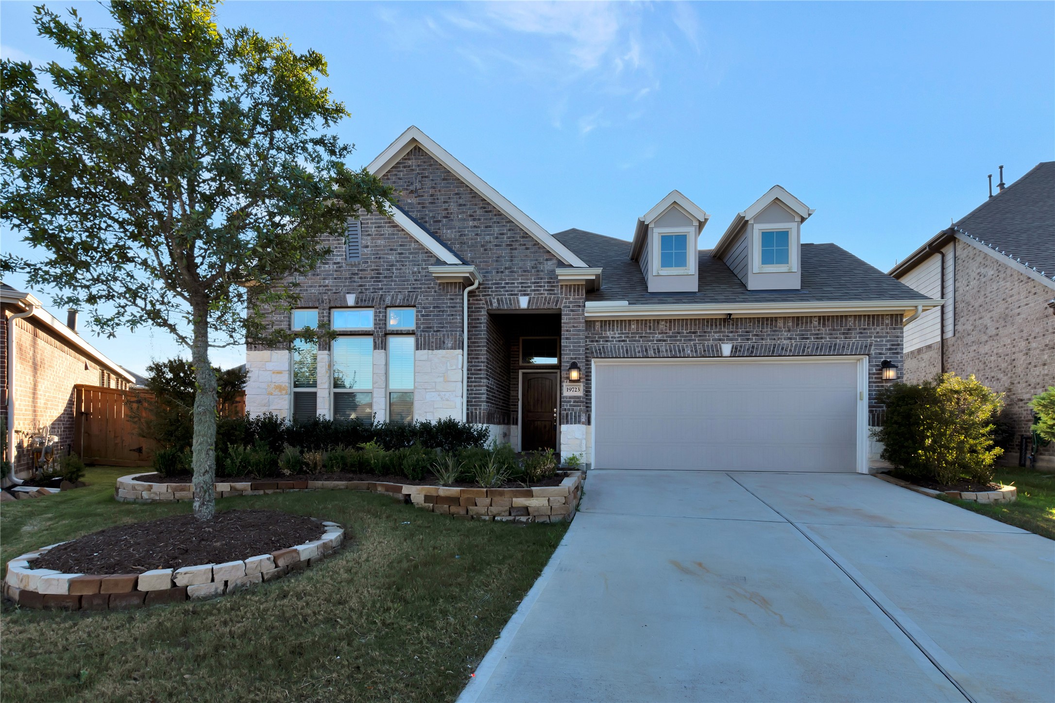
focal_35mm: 15
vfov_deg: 77.3
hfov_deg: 100.4
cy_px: 352
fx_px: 440
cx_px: 528
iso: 200
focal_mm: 10
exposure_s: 1/800
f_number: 8
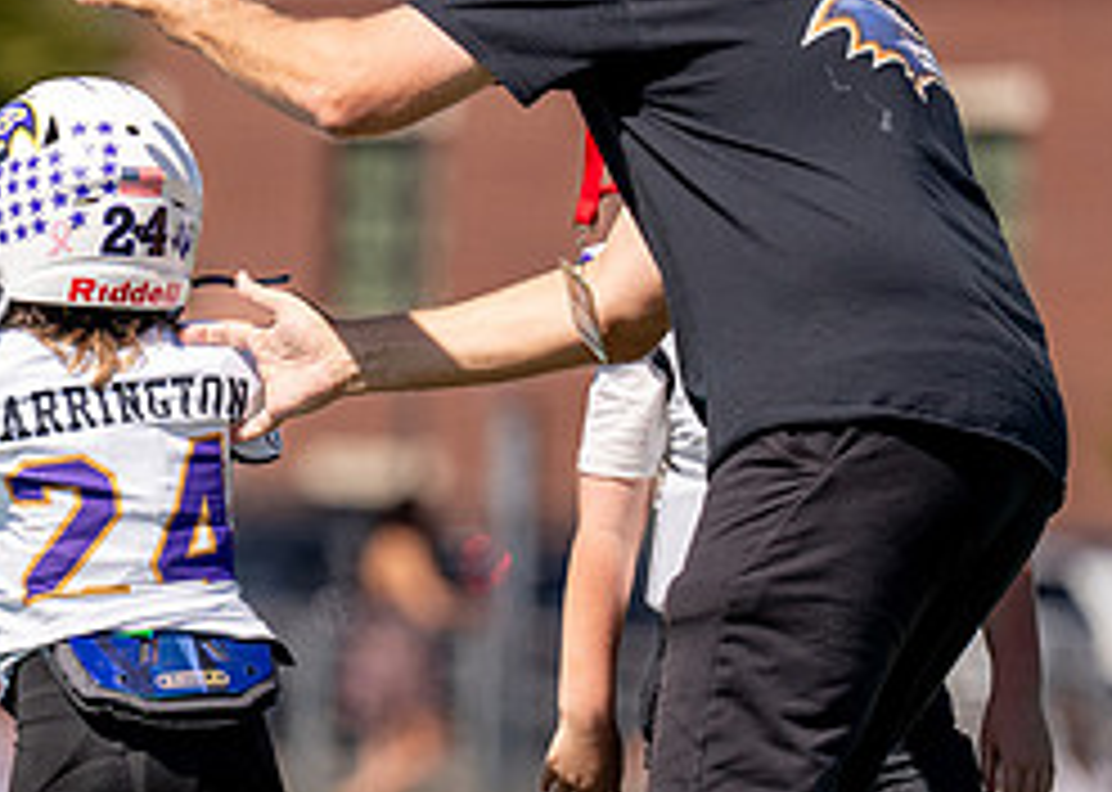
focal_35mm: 588
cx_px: 94
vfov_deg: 2.4
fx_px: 18555
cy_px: 544
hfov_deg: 3.4
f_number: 2.8
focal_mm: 200
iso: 200
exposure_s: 1/5000
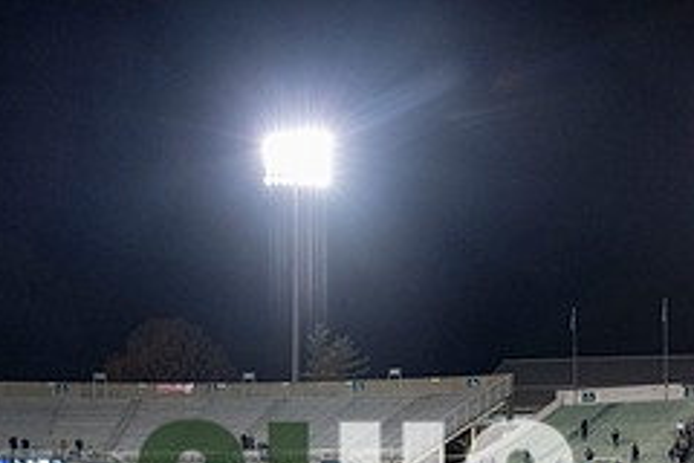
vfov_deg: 21.7
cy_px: 557
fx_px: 1118
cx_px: 356
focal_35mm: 58
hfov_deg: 34.5
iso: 2500
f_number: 4
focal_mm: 24
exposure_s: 1/500
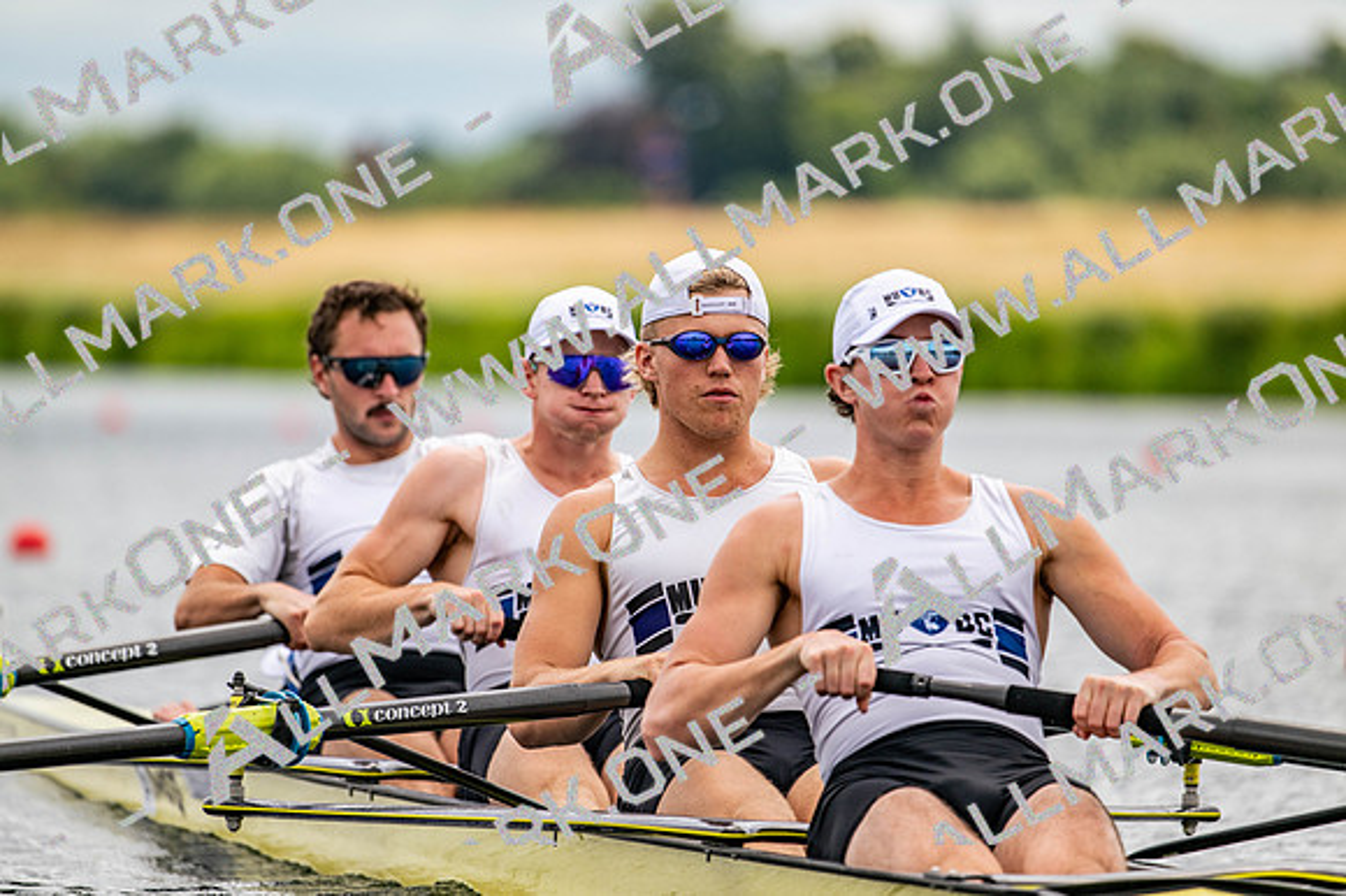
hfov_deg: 5.2
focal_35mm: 400
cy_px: 448
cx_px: 673
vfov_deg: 3.4
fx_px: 14950
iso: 280
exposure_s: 1/2500
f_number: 4.5
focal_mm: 400
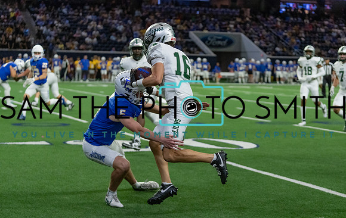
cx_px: 205
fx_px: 796
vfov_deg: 15.6
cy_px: 108
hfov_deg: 24.5
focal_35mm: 84
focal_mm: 70
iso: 4000
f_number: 2.8
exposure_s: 1/1250
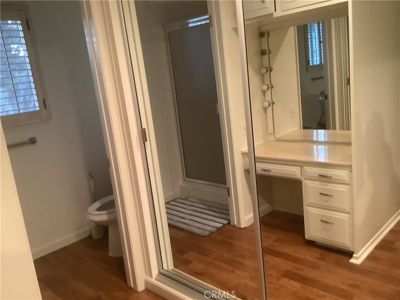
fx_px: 358
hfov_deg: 58.4
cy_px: 150
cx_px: 200
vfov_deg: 45.4
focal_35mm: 31
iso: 320
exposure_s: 1/40
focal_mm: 3.3
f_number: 2.4
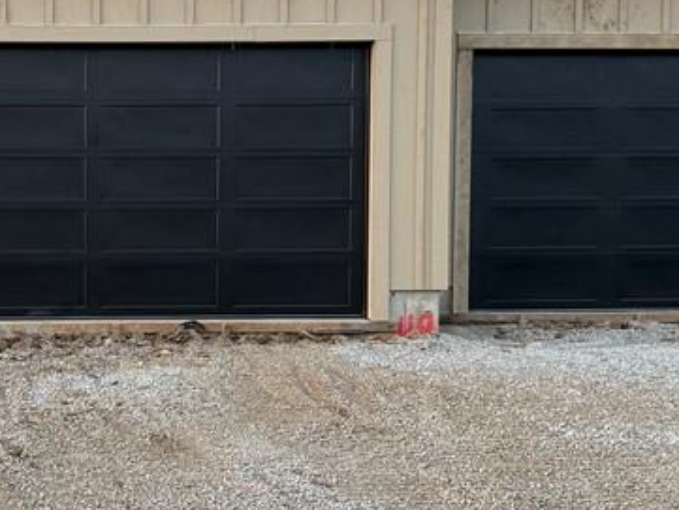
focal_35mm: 68
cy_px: 275
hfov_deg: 27.4
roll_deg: +0.2
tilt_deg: -2.1
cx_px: 55
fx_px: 1334
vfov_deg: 21.6
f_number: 1.78
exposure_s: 1/154
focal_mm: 6.76
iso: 80
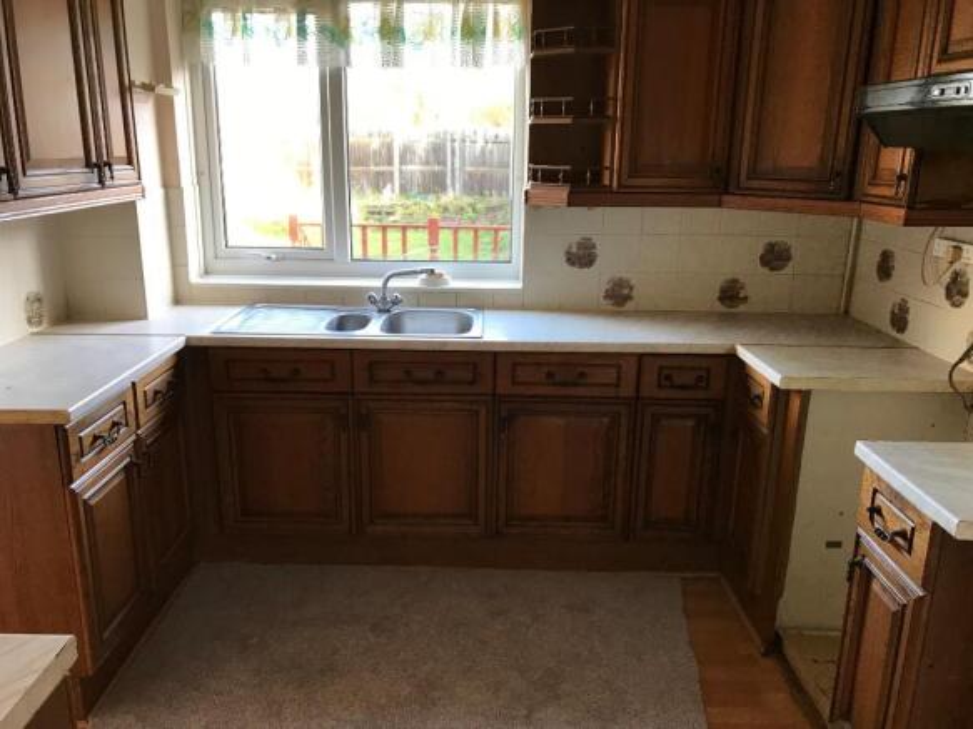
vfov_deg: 49.7
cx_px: 486
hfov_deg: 63.5
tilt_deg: -13.8
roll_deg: -0.8
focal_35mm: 28
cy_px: 364
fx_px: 787
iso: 32
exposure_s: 1/33
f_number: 1.8
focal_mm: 3.99
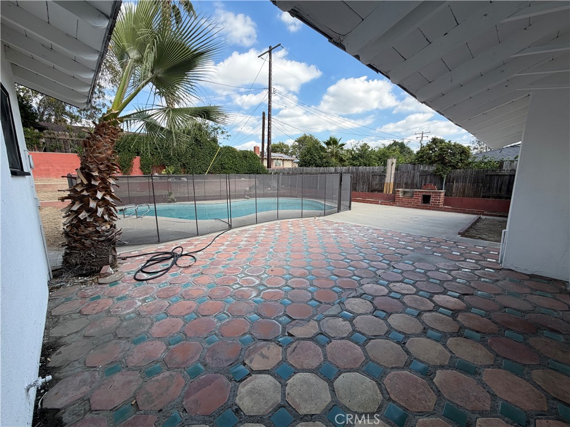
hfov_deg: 102.1
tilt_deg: -9.7
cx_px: 285
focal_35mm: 14
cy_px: 214
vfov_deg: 85.7
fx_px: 231
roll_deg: +0.3
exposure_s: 1/638
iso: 40
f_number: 2.2
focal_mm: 2.22
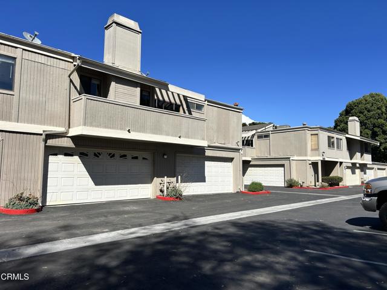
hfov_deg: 67.3
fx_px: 291
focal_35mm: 26
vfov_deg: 53.1
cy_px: 145
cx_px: 194
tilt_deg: +4.7
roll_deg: -0.8
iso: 50
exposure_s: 1/5882
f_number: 1.5
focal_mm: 5.7
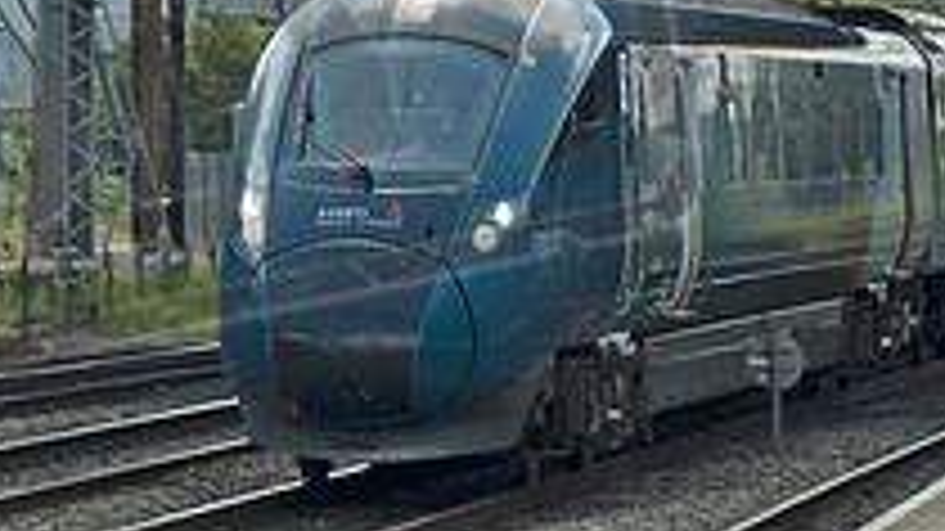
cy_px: -68
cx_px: 50
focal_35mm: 238
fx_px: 5973
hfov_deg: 9.0
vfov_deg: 5.1
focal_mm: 55
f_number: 7.1
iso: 200
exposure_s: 1/200
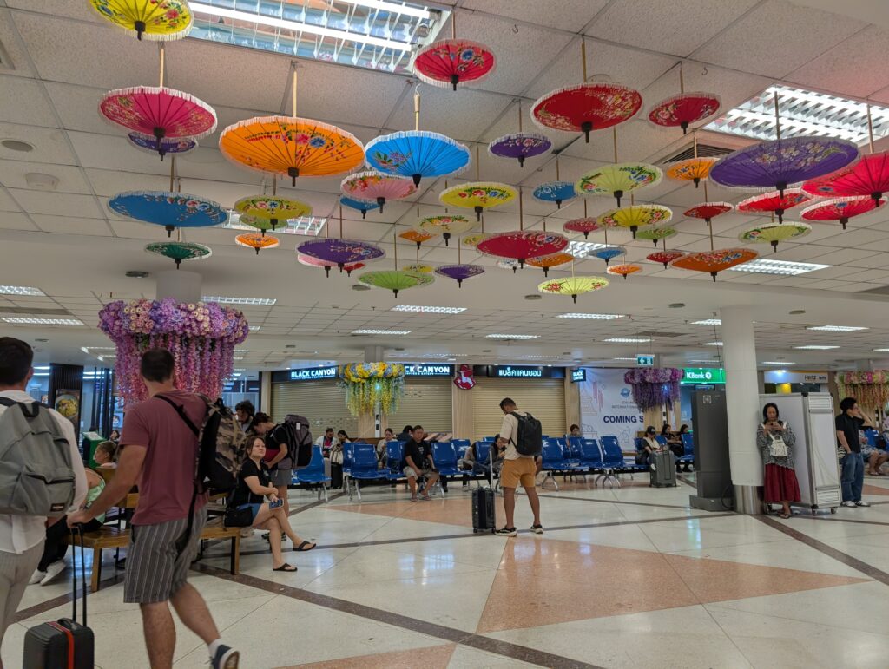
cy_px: 334
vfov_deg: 56.9
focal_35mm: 24
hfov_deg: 71.5
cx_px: 444
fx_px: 617
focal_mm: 6.9
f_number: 1.68
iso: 51
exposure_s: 1/100
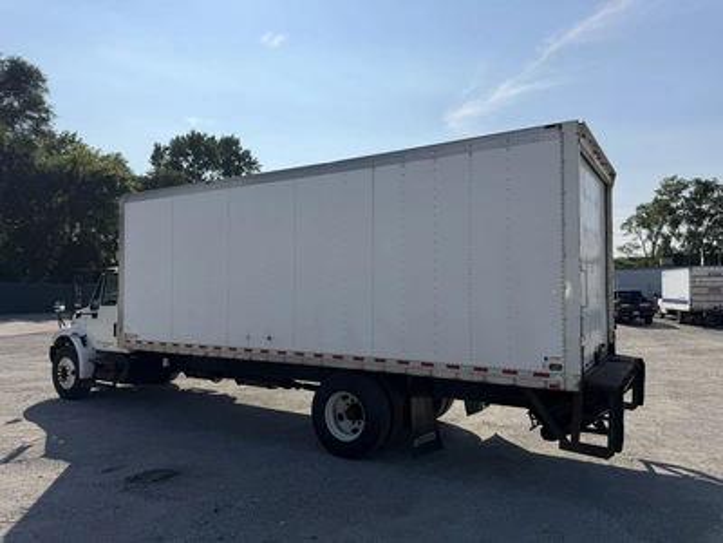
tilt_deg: +1.6
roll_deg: +1.1
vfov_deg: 56.8
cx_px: 362
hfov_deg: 71.6
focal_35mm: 24
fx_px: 501
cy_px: 272
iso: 80
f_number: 1.78
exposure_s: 1/9091
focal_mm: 6.76
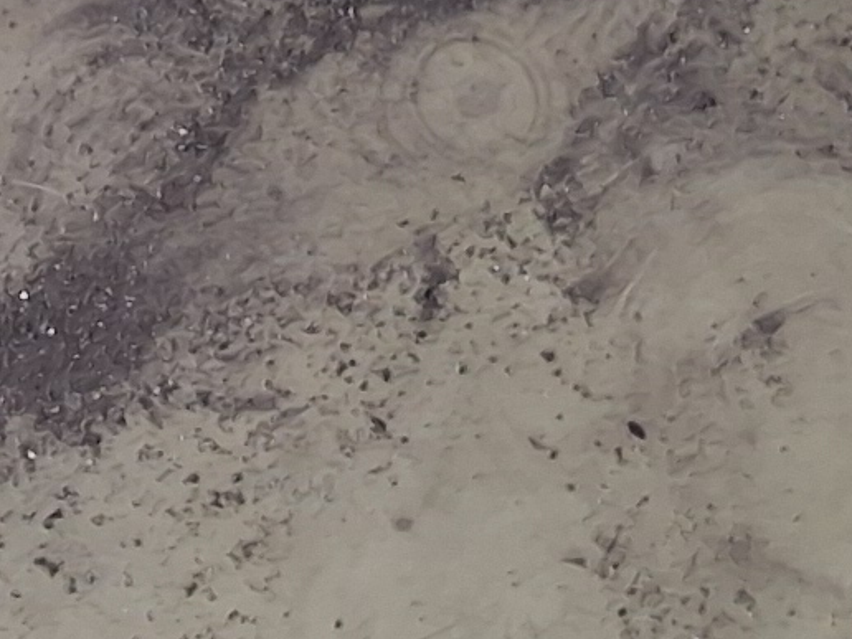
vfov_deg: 7.5
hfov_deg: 11.1
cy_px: -1167
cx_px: 78
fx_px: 4356
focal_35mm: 177
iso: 32
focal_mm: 2.91
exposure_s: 1/130
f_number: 1.9
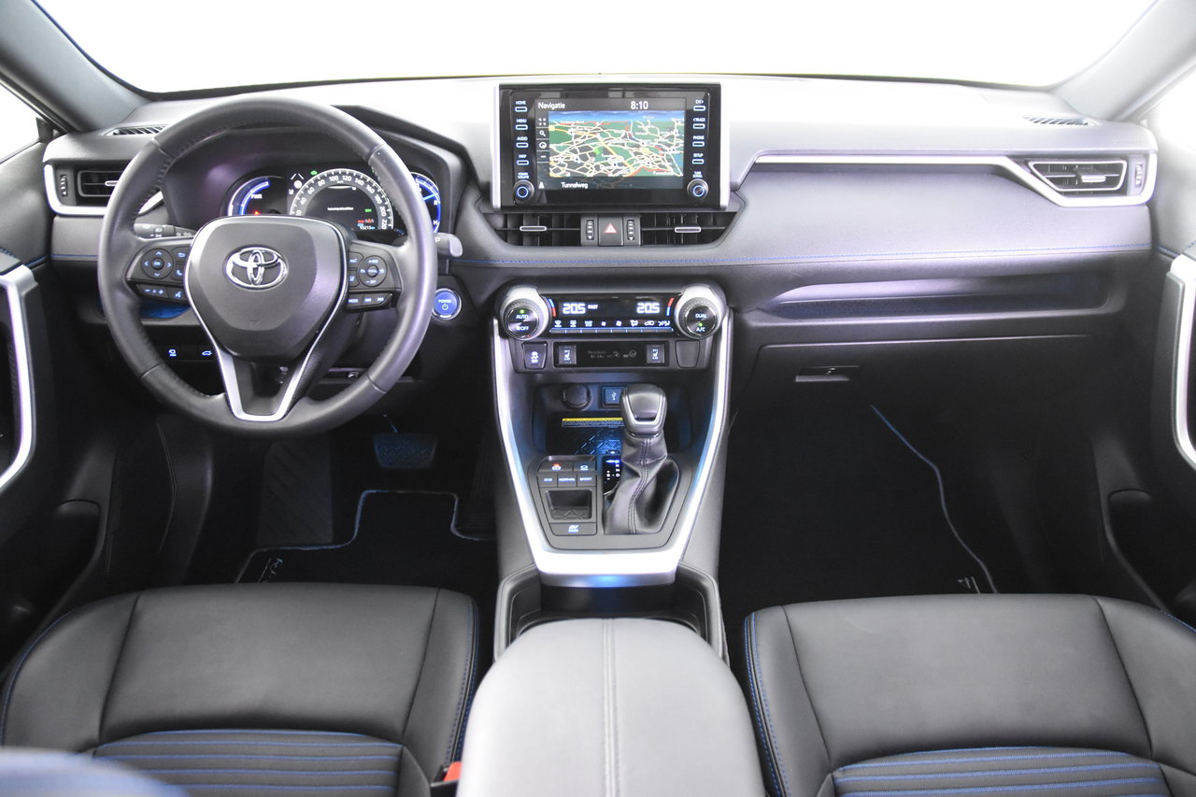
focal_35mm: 26
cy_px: 398
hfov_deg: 70.4
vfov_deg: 50.4
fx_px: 847
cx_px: 598
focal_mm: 17
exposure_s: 1/25
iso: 5000
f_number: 2.8
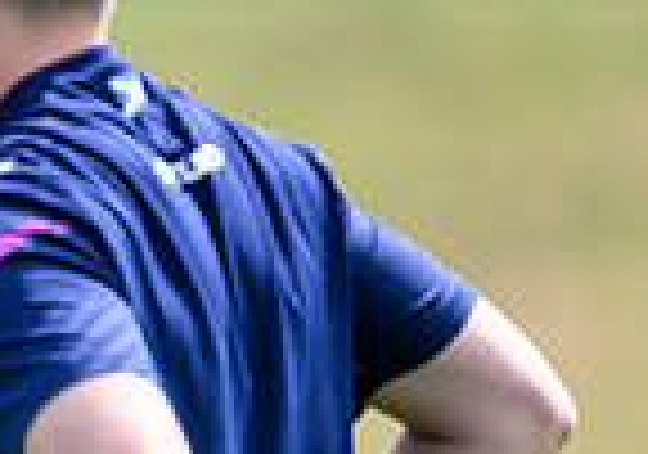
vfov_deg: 0.7
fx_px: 34773
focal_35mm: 1901
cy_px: 286
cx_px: -714
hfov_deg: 1.1
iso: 400
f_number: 3.5
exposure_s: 1/2500
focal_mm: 400
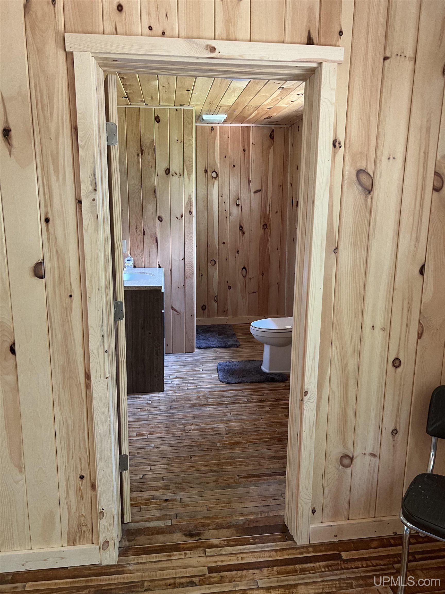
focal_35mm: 26
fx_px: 446
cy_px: 297
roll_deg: +0.7
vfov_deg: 67.3
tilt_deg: -10.4
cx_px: 222
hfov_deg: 53.1
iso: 320
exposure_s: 1/60
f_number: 1.5
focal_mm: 5.7
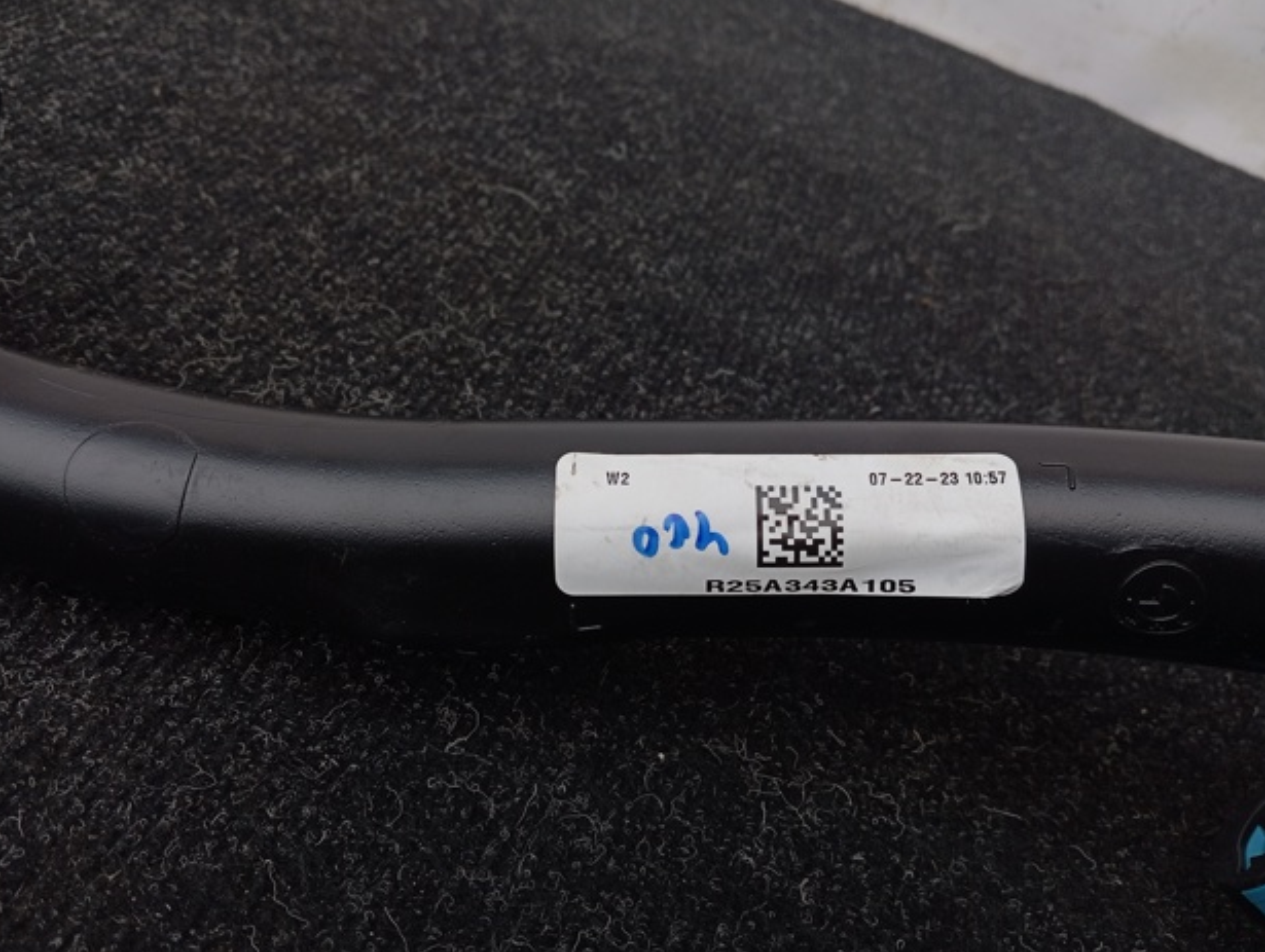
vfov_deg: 48.3
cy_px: 477
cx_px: 632
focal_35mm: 29
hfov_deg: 61.6
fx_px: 1061
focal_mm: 4.22
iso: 173
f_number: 1.8
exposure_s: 1/33.3
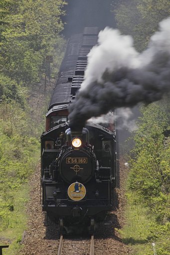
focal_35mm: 680
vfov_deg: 3.0
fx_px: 4820
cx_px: 85
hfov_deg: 2.0
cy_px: 128
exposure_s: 1/45
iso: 100
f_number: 8
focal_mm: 400
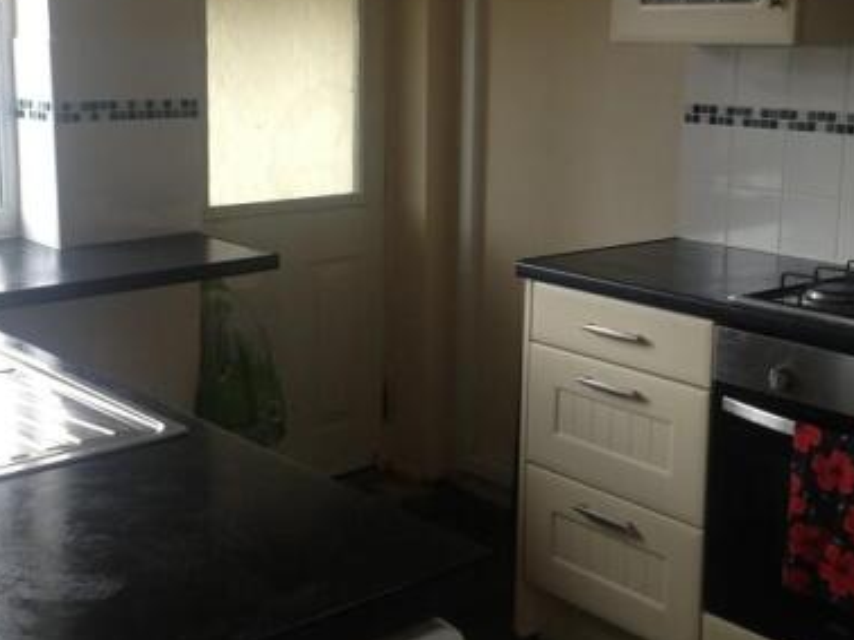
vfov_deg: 26.8
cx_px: 428
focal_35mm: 54
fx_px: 1331
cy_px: 207
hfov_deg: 35.6
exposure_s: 1/30
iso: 50
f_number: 2.4
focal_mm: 4.28
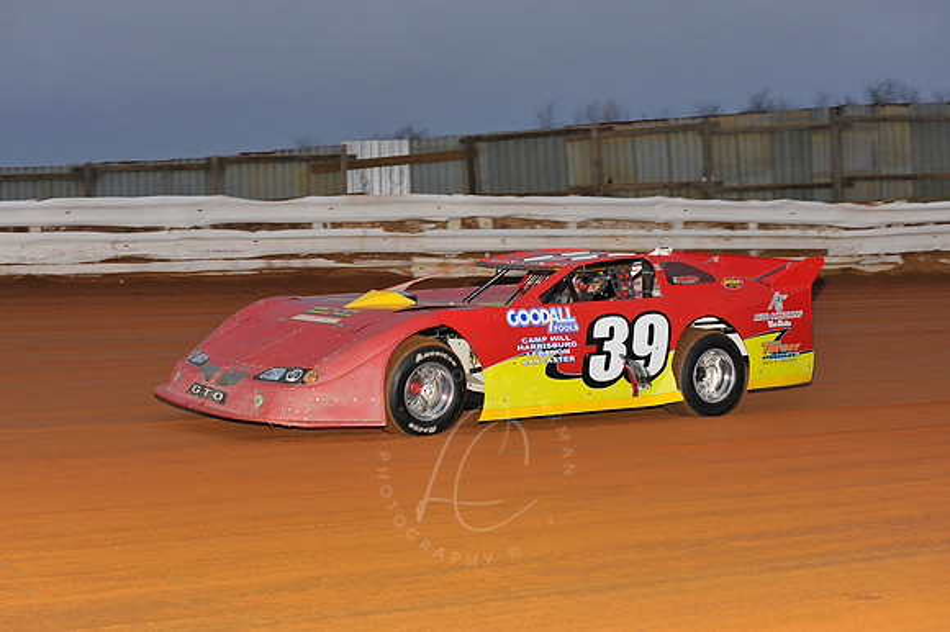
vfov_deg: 15.9
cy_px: 316
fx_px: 2268
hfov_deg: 23.7
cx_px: 475
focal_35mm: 86
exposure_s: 1/250
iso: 500
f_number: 5.6
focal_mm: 86
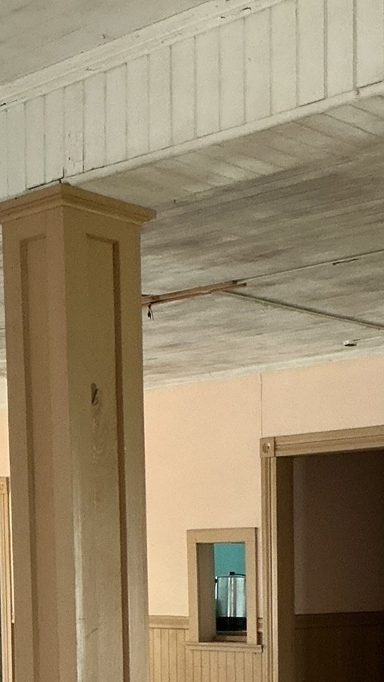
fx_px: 1303
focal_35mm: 72
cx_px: 314
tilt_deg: -4.5
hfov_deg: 16.6
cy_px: 658
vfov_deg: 27.9
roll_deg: +0.5
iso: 250
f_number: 1.8
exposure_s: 1/60
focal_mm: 3
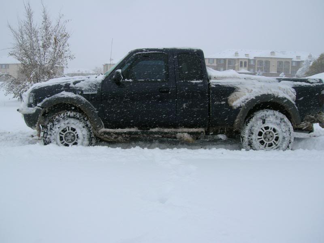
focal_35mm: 34
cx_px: 162
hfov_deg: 54.0
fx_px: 318
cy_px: 122
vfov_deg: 41.8
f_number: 4.9
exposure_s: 1/420
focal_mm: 5.7
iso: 50
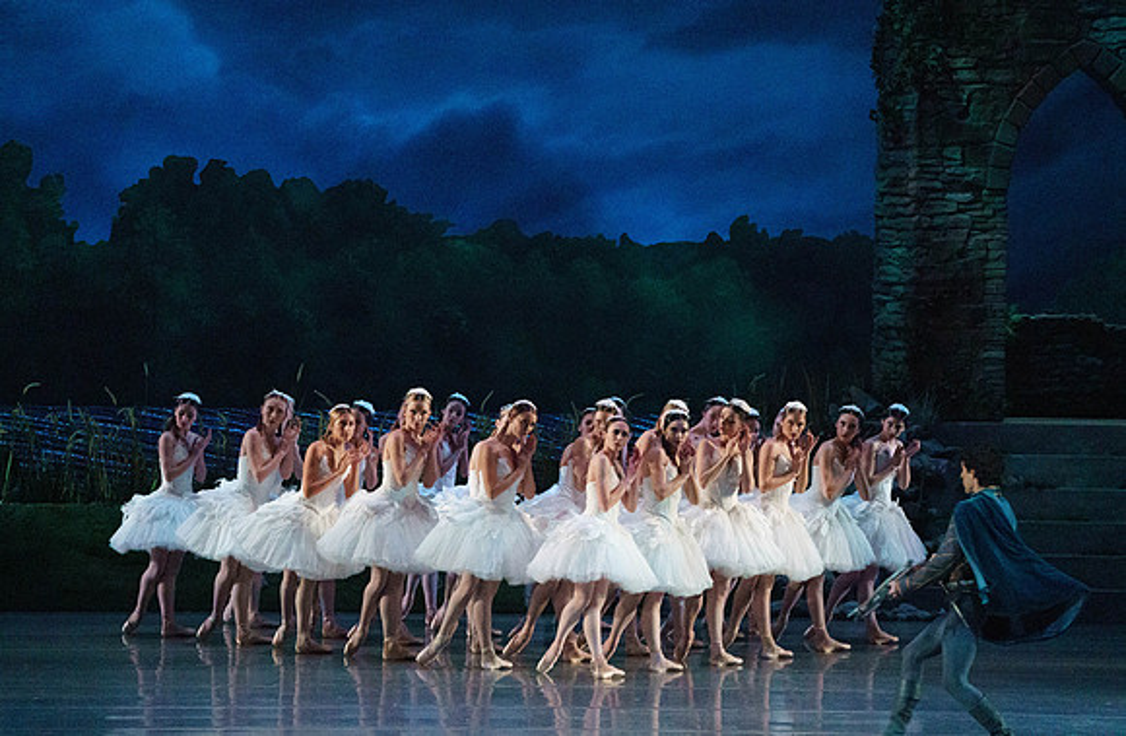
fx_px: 6530
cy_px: 367
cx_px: 563
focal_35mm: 210
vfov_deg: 6.4
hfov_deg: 9.9
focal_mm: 206
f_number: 5.6
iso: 8000
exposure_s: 1/250
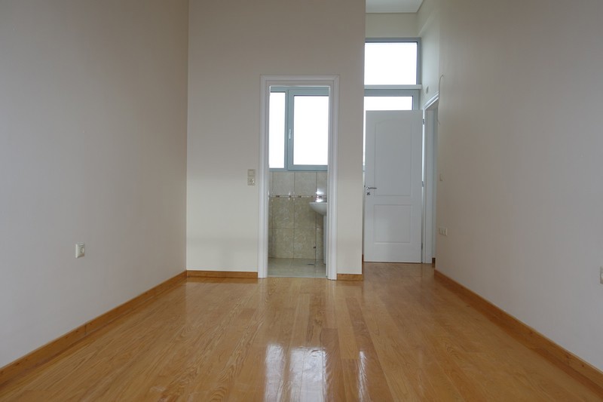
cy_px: 201
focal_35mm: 24
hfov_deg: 73.8
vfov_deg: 53.1
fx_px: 402
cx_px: 302
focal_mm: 8.8
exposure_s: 1/125
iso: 125
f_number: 2.5
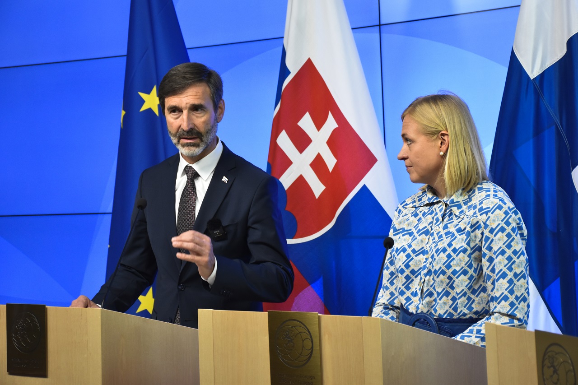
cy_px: 192
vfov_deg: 16.3
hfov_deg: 24.2
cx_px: 289
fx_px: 1348
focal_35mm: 84
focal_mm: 56
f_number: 4.8
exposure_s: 1/60
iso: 1400
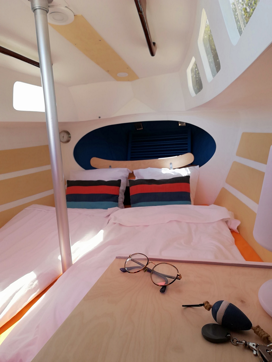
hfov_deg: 51.4
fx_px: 283
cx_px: 136
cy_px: 181
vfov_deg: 65.3
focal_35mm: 27
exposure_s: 1/187
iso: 50
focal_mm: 3.6
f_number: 2
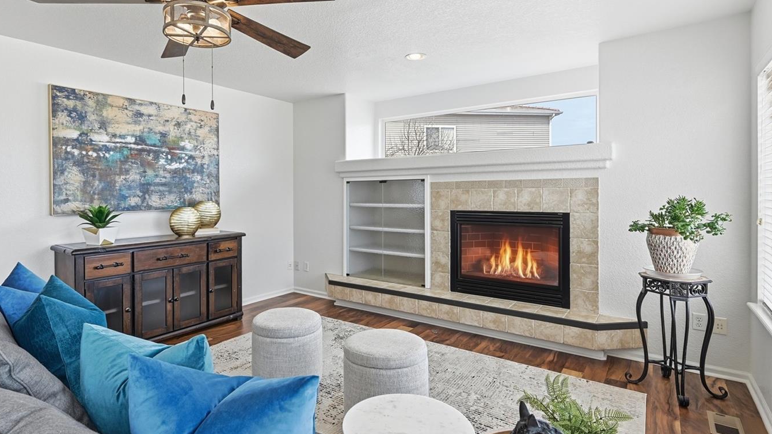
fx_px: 409
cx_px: 343
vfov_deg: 55.7
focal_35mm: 20
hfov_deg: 86.3
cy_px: 194
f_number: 8
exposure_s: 1/1000
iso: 400
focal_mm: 16
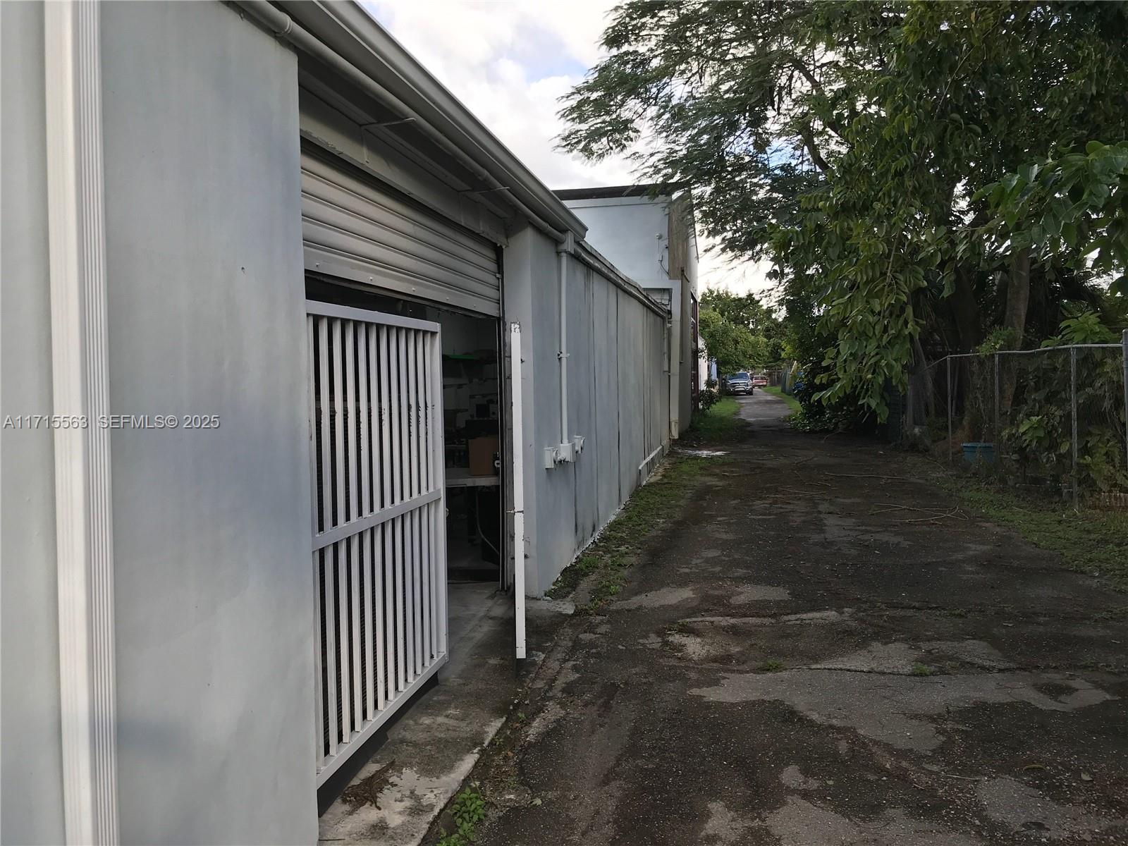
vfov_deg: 49.7
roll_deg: +1.4
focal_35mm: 28
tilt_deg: -1.3
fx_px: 912
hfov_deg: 63.4
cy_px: 423
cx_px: 564
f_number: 1.8
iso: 20
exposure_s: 1/413
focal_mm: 3.99
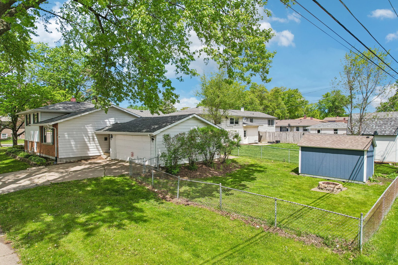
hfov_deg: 78.6
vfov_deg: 57.2
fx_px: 243
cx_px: 199
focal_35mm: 22
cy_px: 132
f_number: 2.8
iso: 130
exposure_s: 1/2000
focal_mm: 8.4
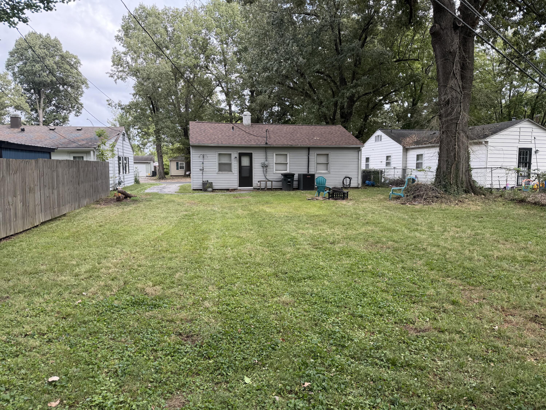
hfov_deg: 71.6
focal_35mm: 24
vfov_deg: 56.8
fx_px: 379
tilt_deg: -6.0
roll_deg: +0.6
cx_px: 273
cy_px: 205
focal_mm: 6.76
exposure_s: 1/702
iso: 100
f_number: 1.78
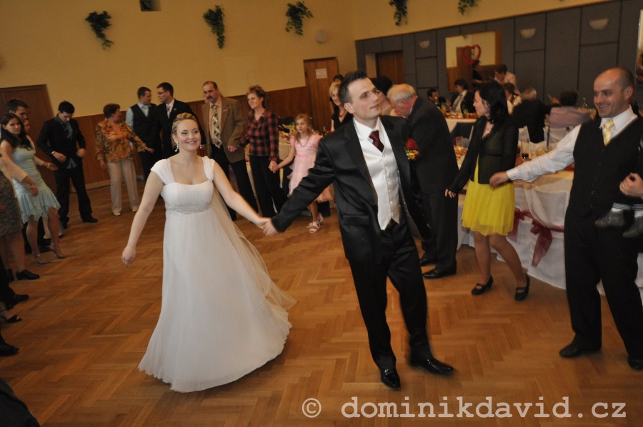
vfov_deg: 43.5
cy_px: 214
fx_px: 535
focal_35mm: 30
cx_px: 322
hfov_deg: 62.0
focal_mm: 20
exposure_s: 1/40
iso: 1600
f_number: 5.6
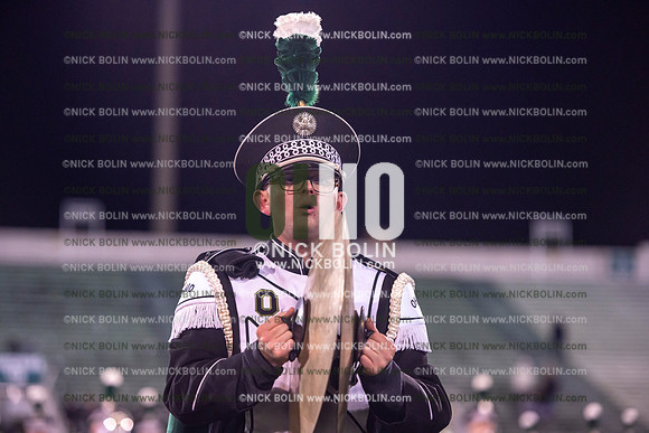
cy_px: 216
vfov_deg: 10.6
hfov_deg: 15.8
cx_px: 324
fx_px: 2344
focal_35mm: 130
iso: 2500
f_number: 2.8
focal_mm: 130
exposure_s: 1/1250
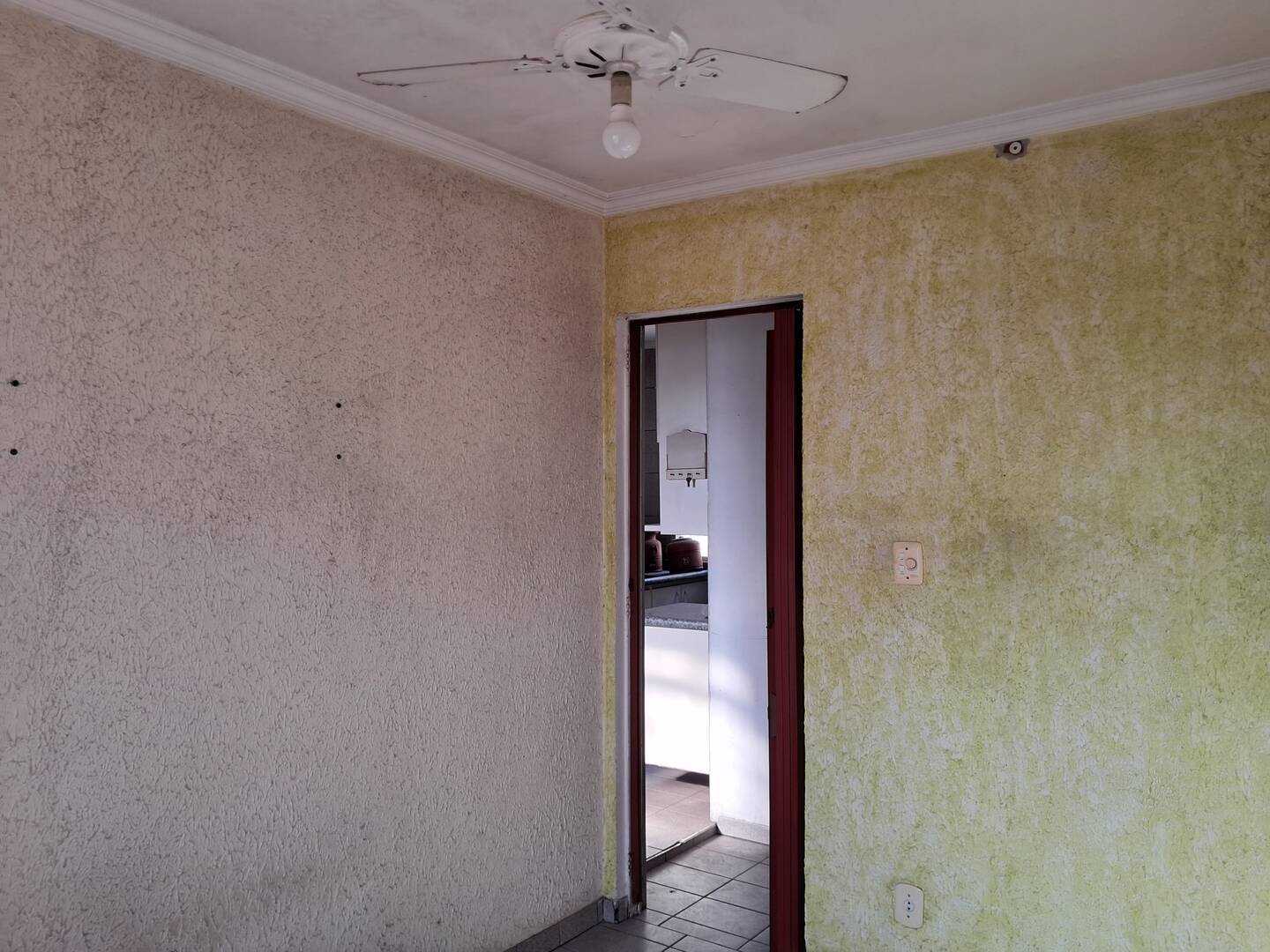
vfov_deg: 51.4
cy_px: 476
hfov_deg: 65.3
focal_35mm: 27
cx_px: 635
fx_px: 991
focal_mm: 4
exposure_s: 1/50
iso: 50
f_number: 1.8
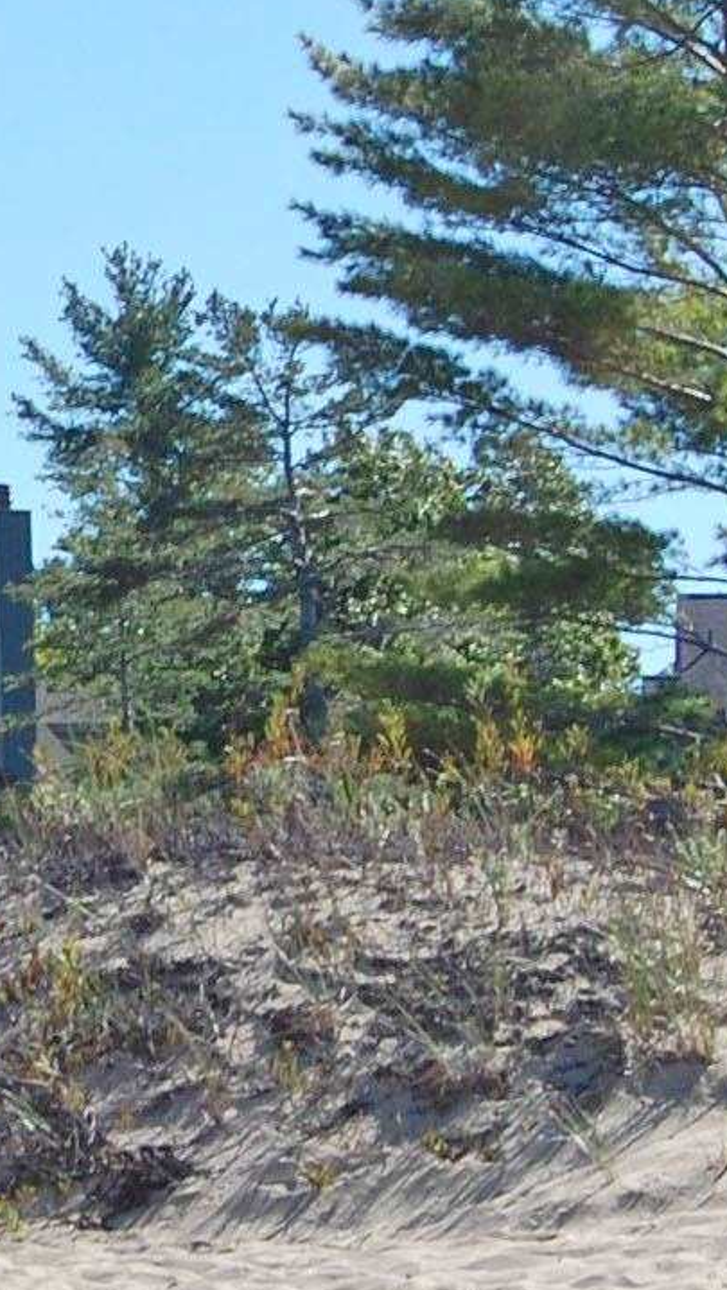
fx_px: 6744
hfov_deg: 6.1
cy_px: 599
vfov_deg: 10.9
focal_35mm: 197
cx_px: -311
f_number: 9
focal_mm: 30
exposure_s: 1/320
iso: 200
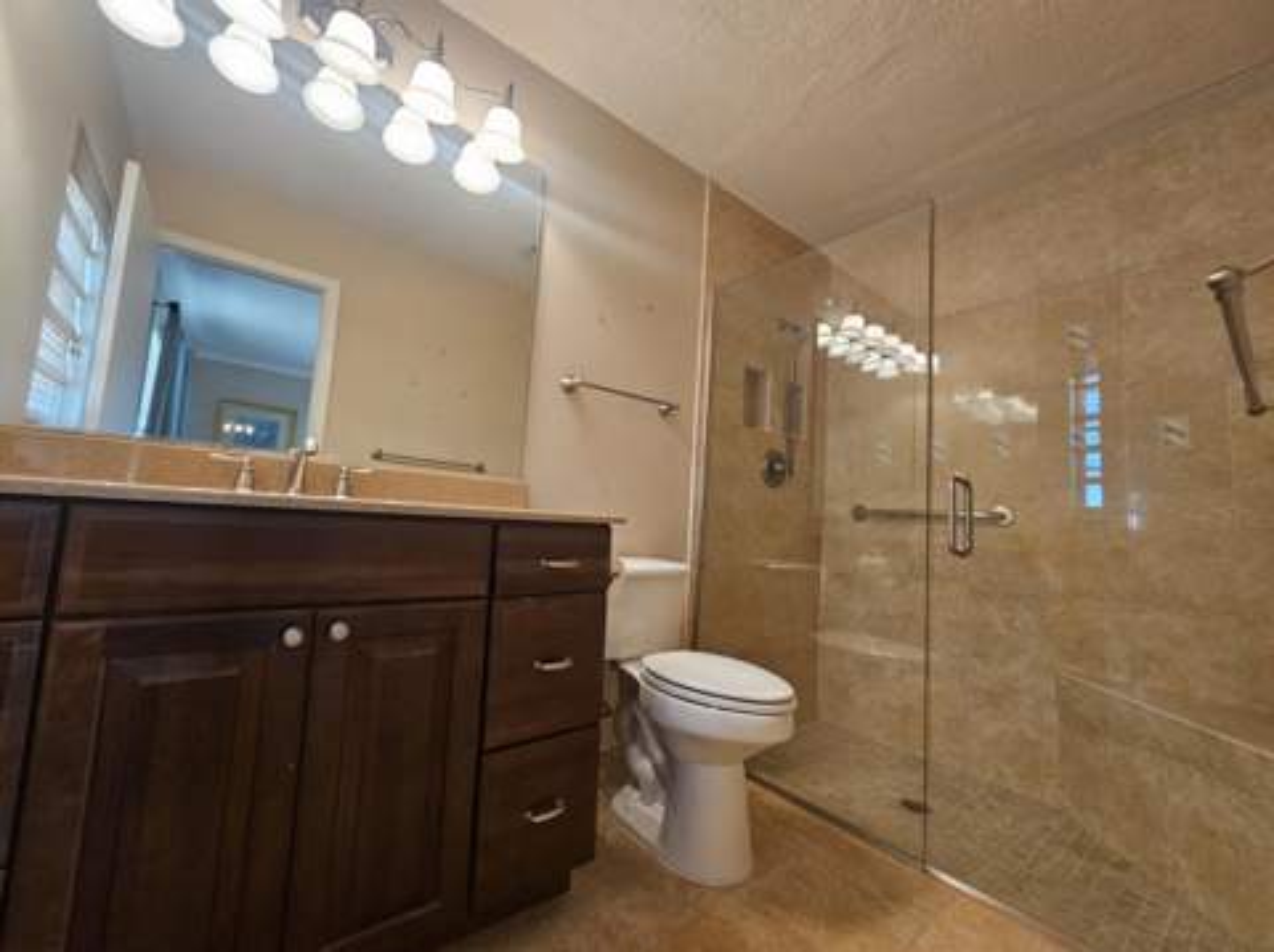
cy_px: 476
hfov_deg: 106.2
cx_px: 637
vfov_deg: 89.8
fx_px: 478
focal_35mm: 13
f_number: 2.2
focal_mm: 2.2
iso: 320
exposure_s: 1/40
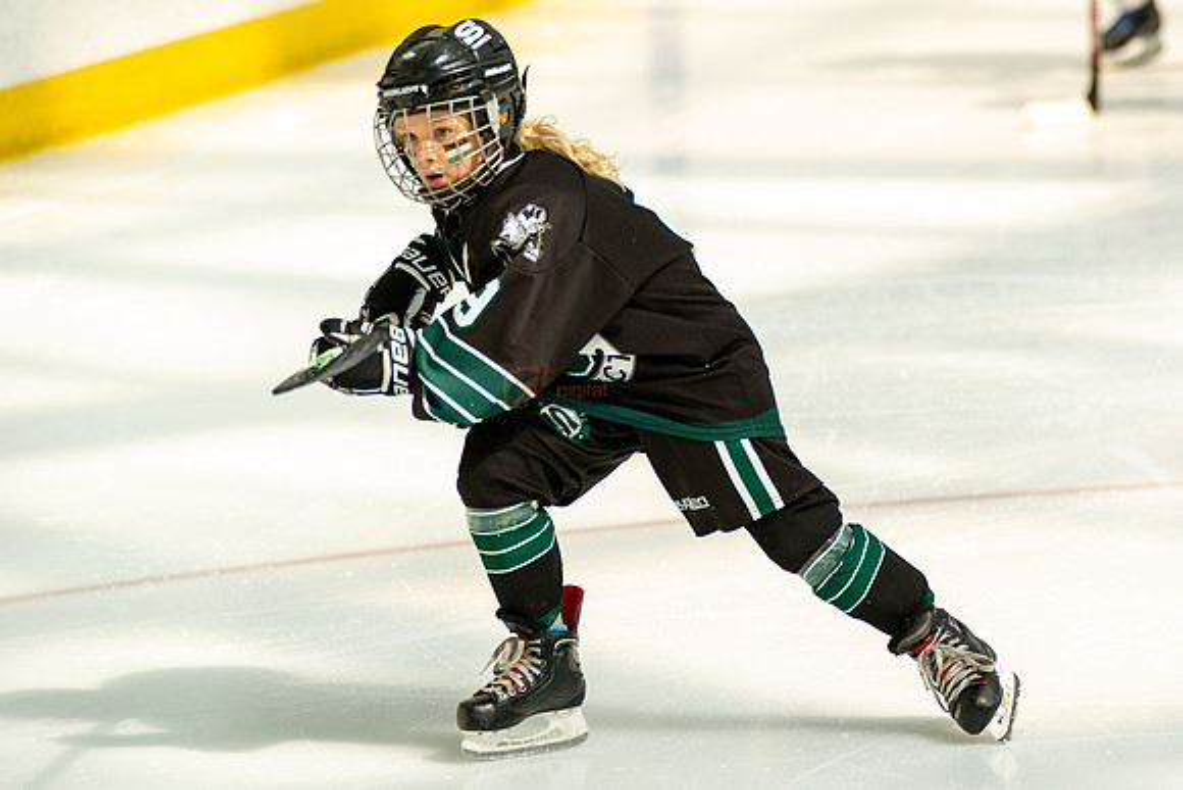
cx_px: 773
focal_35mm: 273
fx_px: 8977
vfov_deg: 5.0
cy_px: 318
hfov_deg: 7.5
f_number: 3.5
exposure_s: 1/2500
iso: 1600
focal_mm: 209
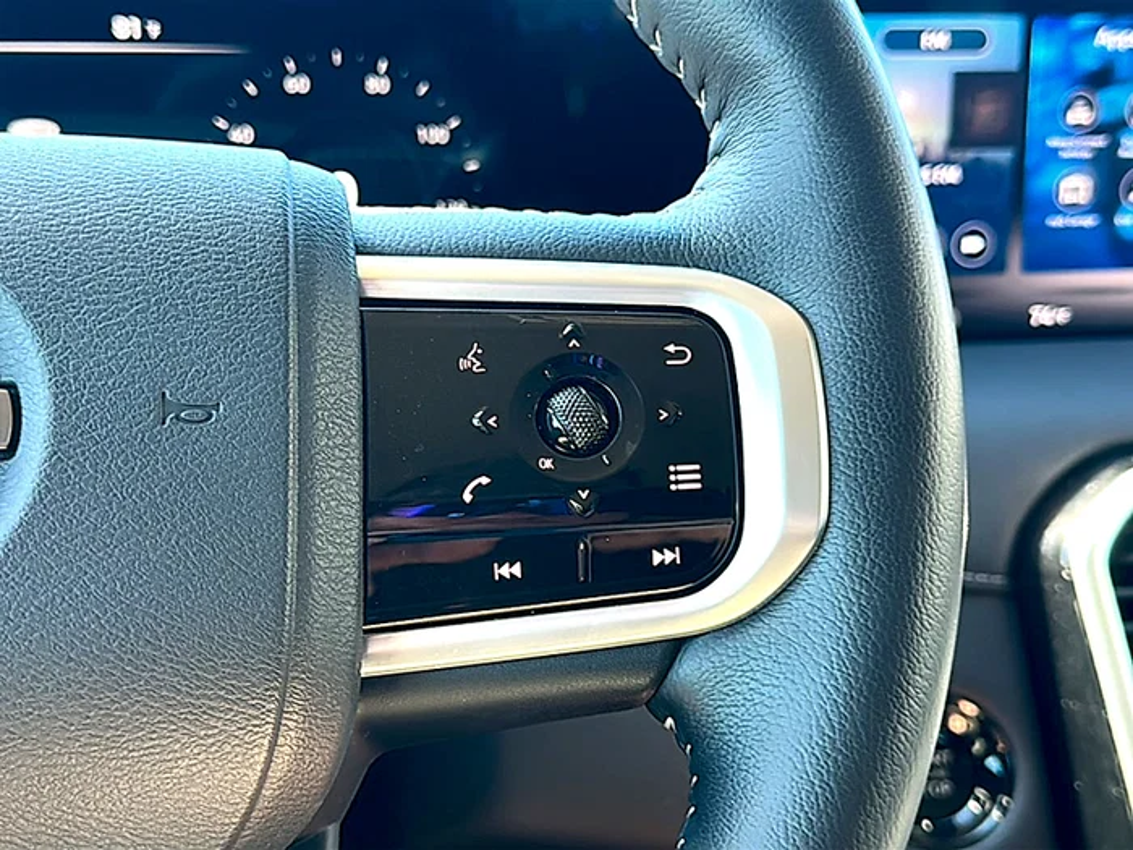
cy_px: 425
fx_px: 1309
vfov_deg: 36.0
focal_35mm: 40
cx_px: 566
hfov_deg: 46.8
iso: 80
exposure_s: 1/97
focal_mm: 6.86
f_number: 1.78
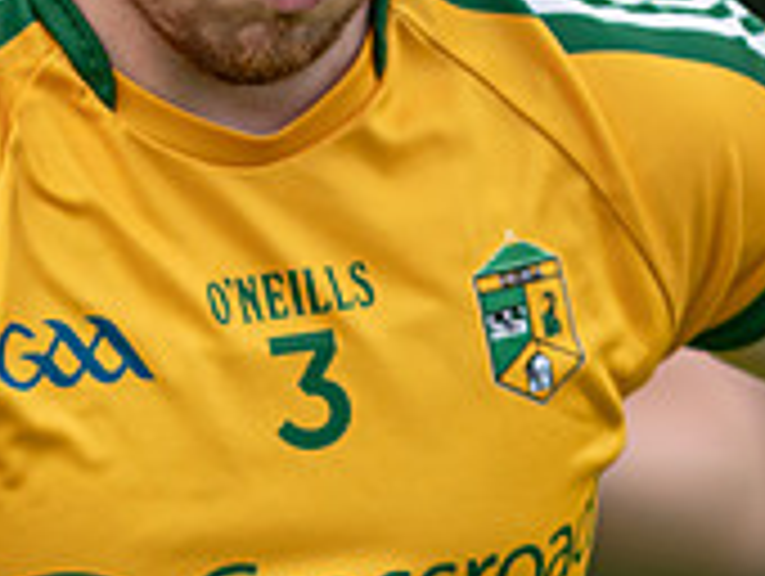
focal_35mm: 1716
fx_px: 37977
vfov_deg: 0.9
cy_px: 446
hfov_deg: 1.2
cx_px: -170
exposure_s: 1/1000
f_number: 2.8
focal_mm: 300
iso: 220
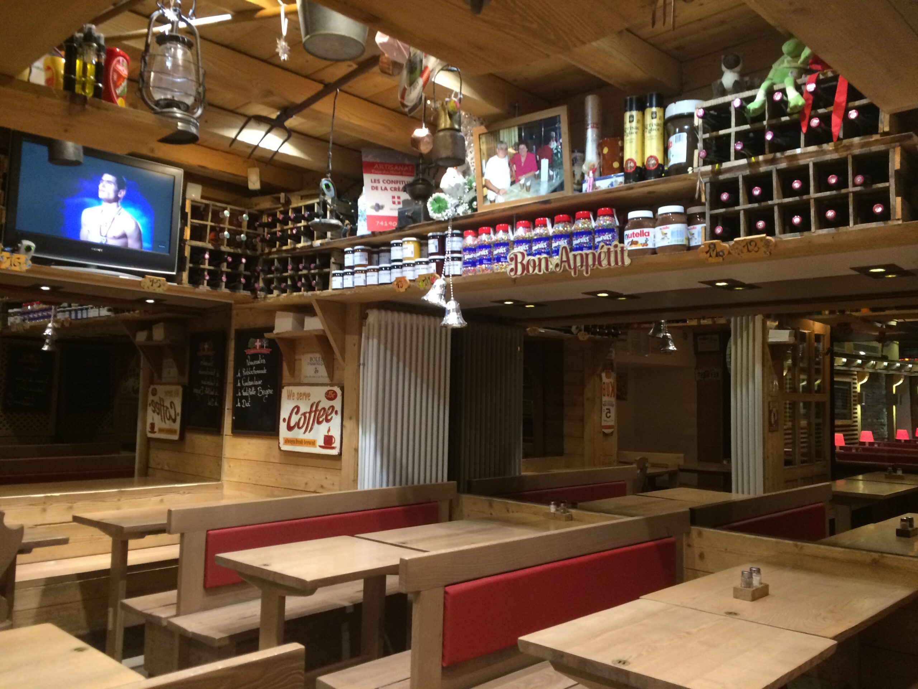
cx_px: 459
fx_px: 769
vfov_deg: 48.2
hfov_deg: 61.7
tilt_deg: +0.9
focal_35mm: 29
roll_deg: -2.0
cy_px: 344
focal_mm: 4.15
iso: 250
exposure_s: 1/33
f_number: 2.2
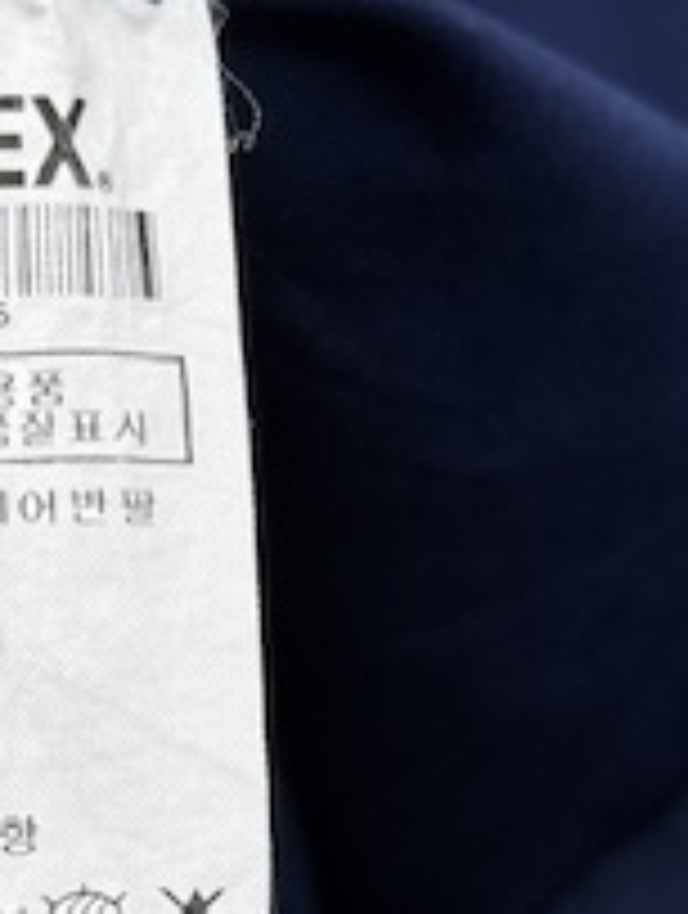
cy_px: 720
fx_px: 3989
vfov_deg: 13.0
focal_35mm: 151
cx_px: 184
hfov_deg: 9.8
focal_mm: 6.76
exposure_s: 1/233
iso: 64
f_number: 1.78
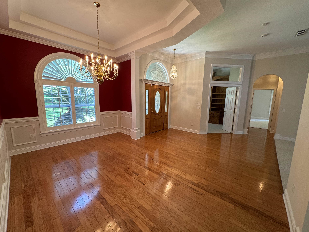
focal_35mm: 14
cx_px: 154
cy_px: 116
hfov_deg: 102.1
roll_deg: -1.3
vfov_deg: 85.7
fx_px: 125
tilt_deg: -9.0
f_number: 2.2
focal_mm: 2.22
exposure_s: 1/60
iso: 200
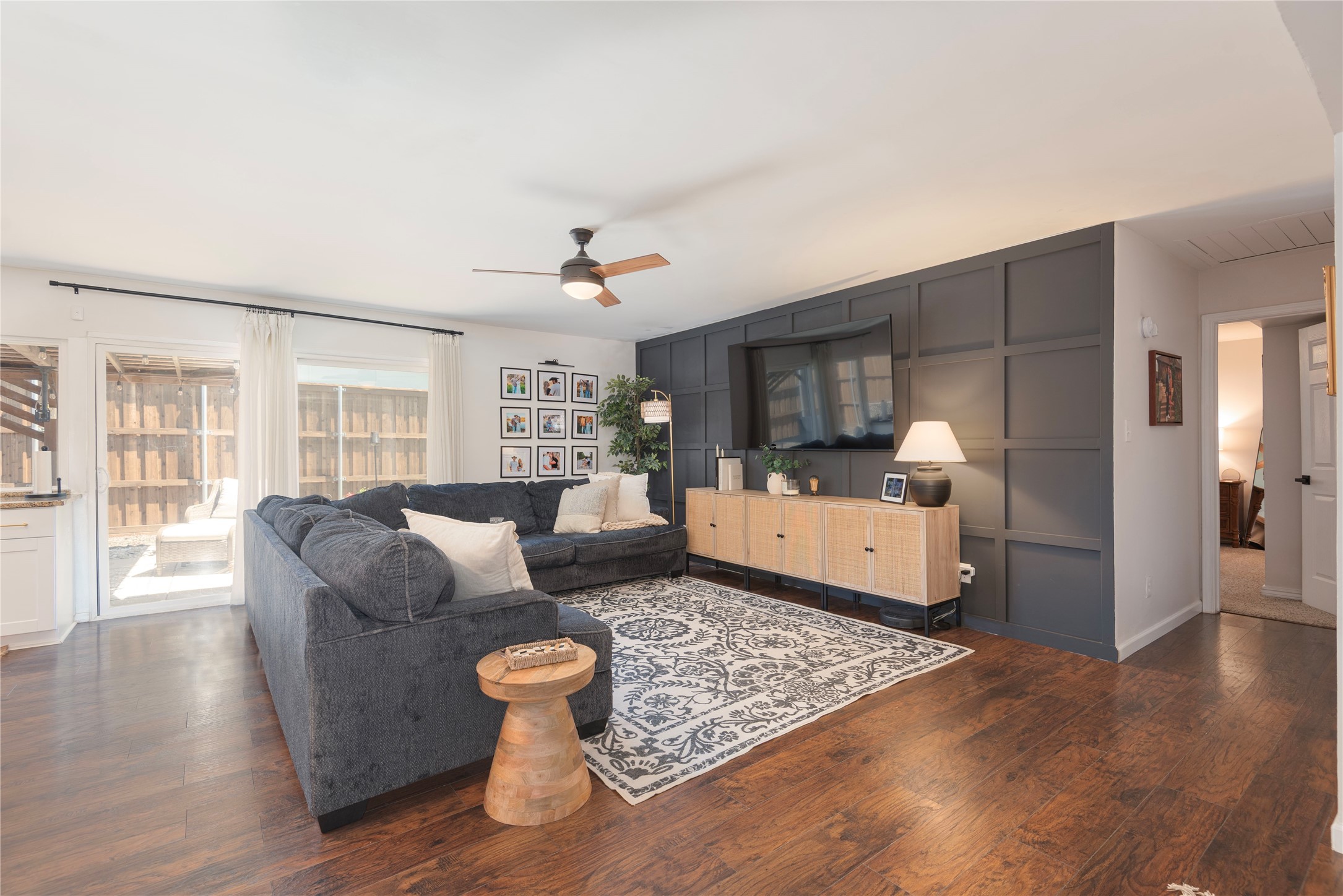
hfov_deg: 96.7
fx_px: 597
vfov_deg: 73.8
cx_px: 672
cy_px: 448
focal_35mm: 16
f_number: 7.1
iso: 100
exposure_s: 1
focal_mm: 16
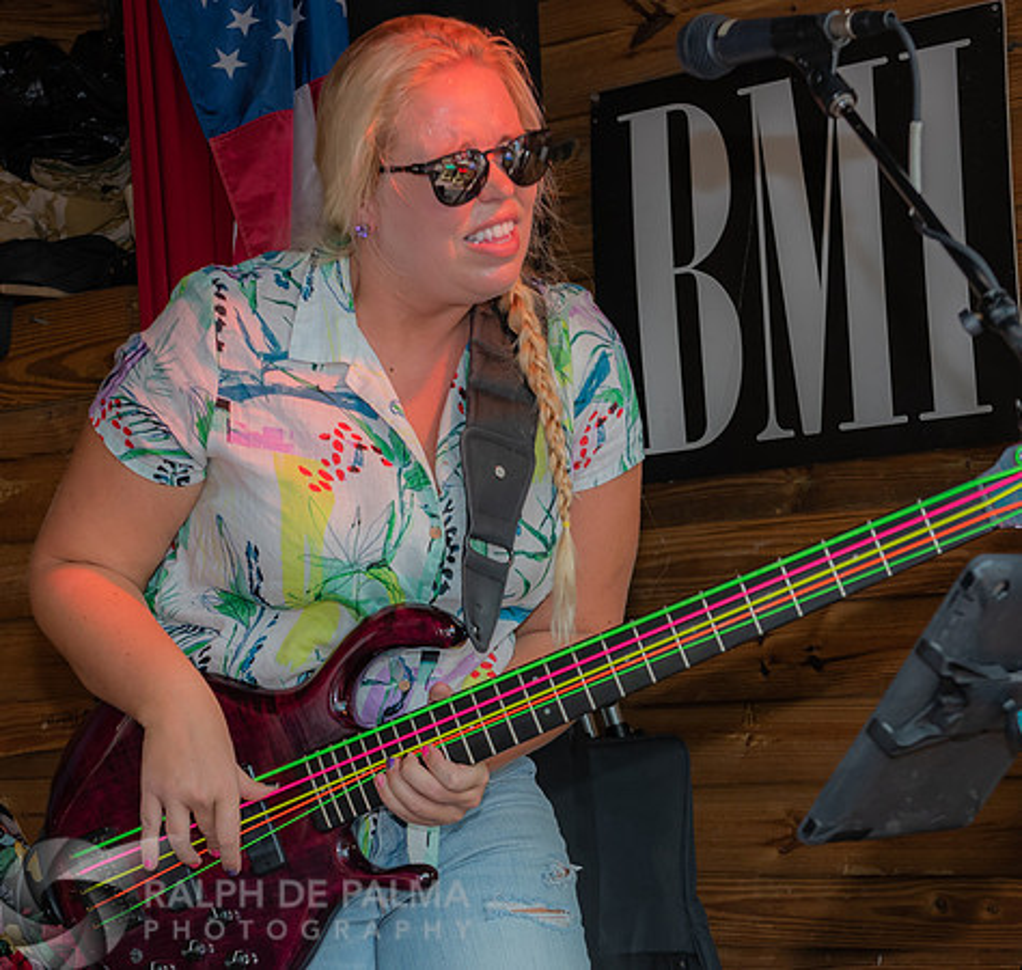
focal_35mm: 98
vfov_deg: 17.1
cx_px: 416
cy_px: 709
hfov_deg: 18.1
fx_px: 3205
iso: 400
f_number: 5.6
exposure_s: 1/160
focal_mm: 52
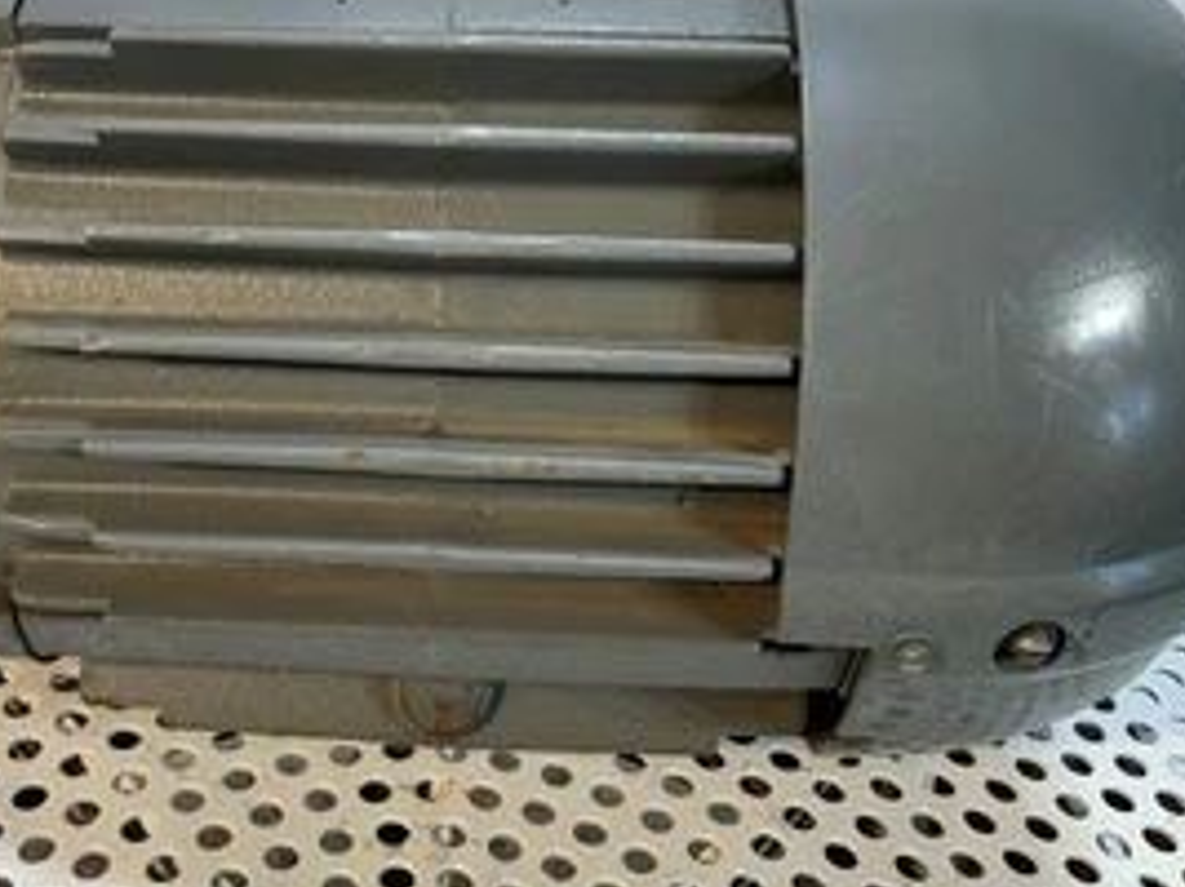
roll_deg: -6.4
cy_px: 359
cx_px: 470
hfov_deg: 47.6
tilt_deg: -30.5
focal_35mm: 39
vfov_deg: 36.7
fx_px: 1334
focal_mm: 4.25
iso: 64
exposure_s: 1/120
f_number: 1.8
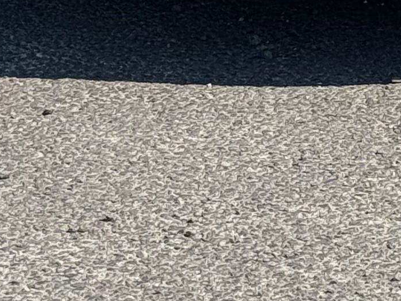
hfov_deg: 7.0
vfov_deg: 5.2
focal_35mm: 276
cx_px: 733
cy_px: -488
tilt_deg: -4.5
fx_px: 3198
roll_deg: +1.3
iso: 64
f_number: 1.78
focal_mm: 6.76
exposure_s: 1/4608
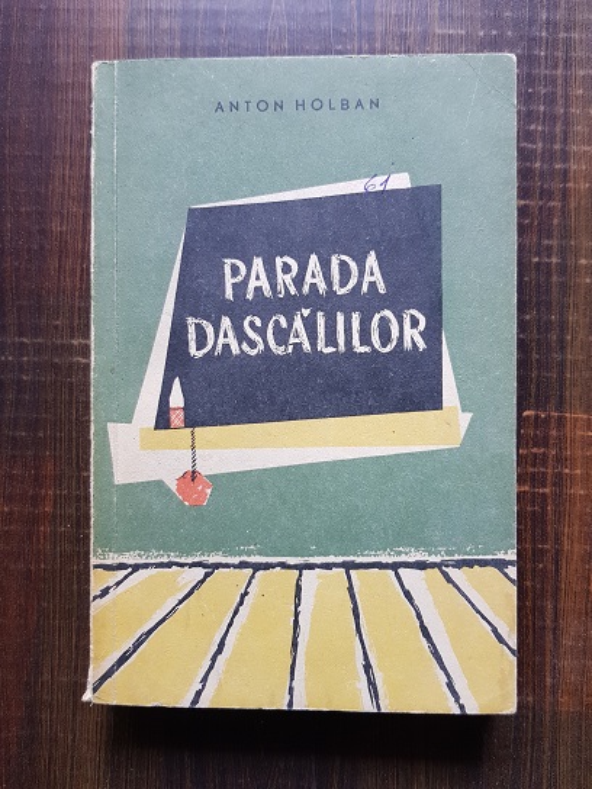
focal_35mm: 26
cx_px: 296
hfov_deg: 53.1
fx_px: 593
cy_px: 394
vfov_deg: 67.3
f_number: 1.7
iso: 200
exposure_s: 1/18
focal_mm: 4.3
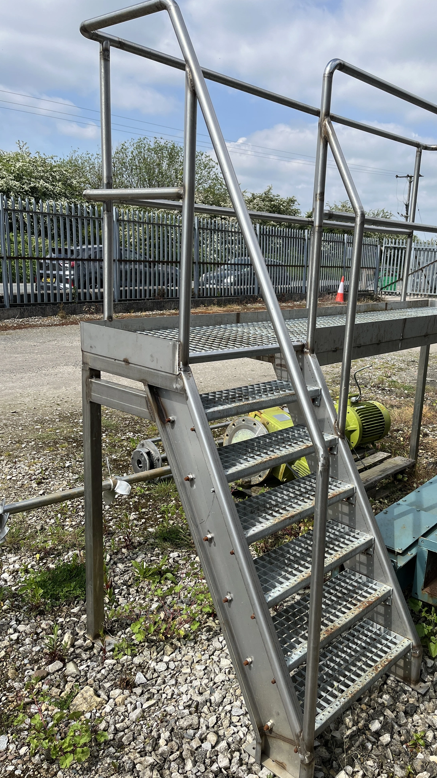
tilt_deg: -11.3
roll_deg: -1.4
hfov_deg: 39.7
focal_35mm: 29
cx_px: 291
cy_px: 391
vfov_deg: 66.1
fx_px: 597
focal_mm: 5.1
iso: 50
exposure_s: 1/2899
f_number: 1.6
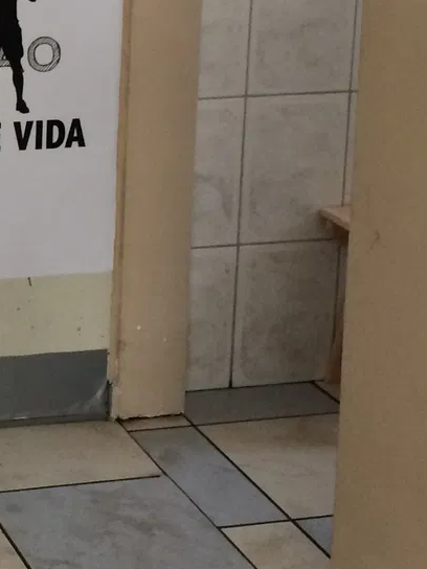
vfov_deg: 21.0
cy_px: 30
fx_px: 1497
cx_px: -192
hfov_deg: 15.2
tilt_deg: -12.0
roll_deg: +0.8
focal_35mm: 91
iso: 100
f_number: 2.2
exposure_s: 1/30
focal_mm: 4.15
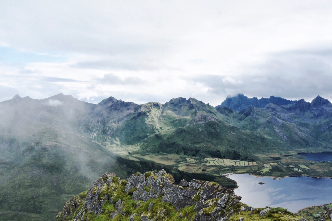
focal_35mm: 27
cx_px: 166
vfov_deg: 47.9
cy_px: 110
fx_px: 249
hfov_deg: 67.4
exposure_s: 1/640
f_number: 8
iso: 400
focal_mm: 18
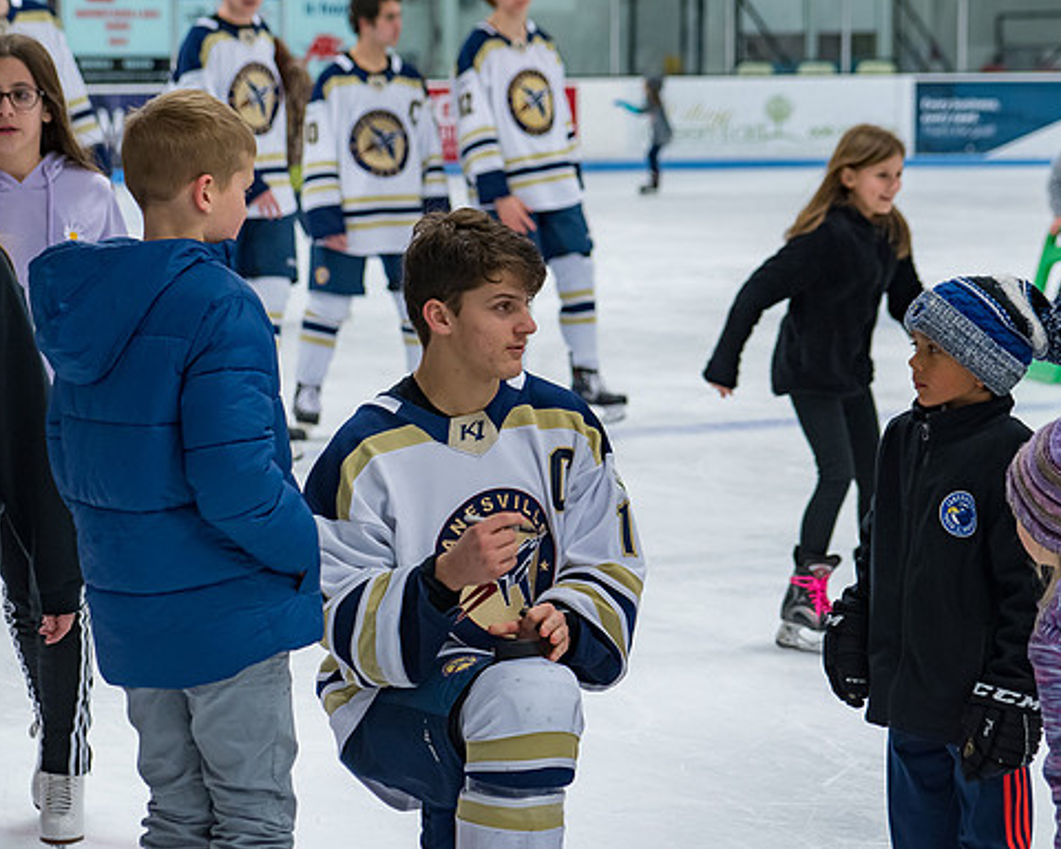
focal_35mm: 118
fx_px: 3705
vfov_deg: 13.1
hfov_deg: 16.3
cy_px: 471
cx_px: 513
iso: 800
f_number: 4
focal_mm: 62
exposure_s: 1/320
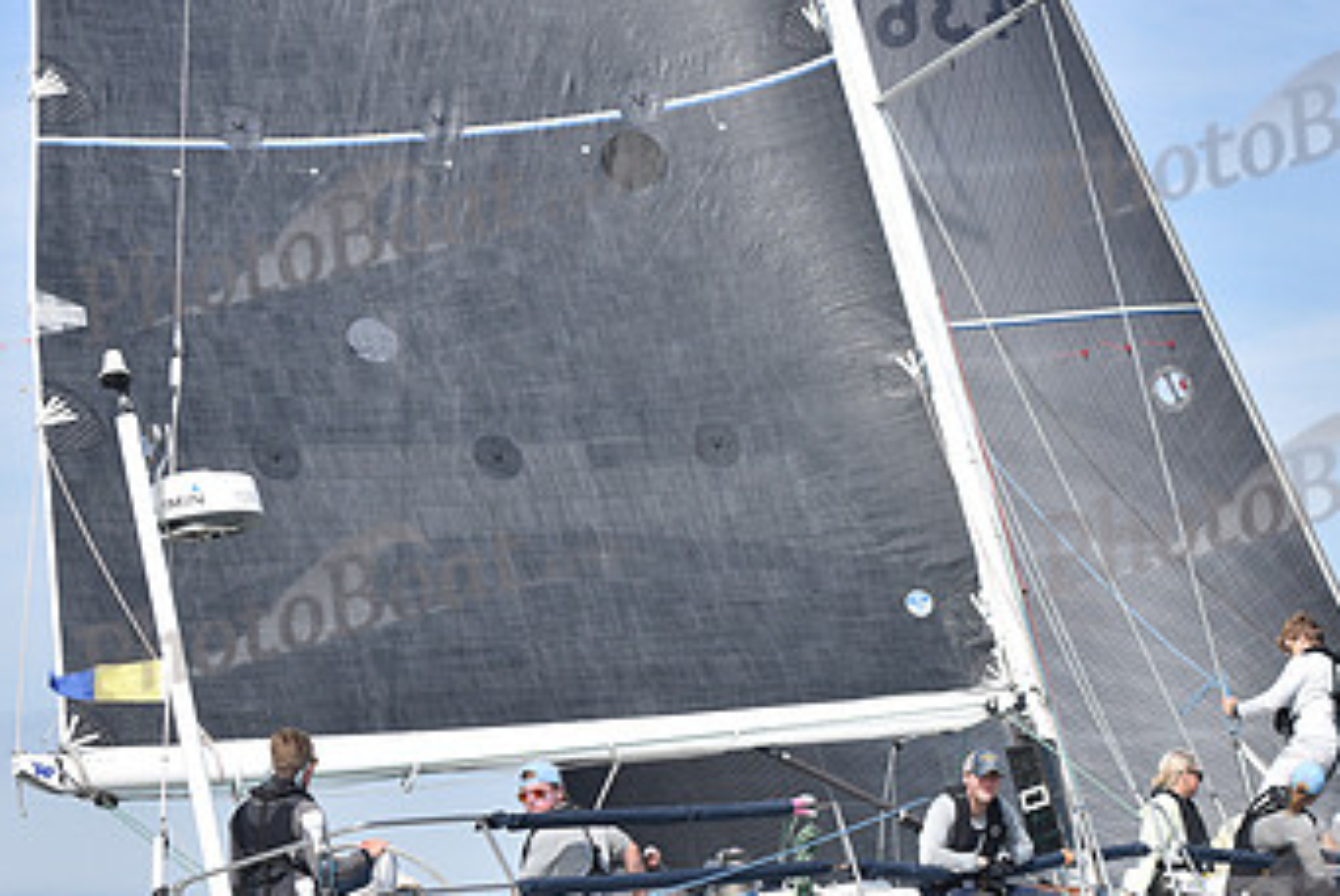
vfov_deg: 11.5
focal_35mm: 119
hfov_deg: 17.2
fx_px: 4433
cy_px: 753
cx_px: 837
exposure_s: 1/1250
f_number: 5.6
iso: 200
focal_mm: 70
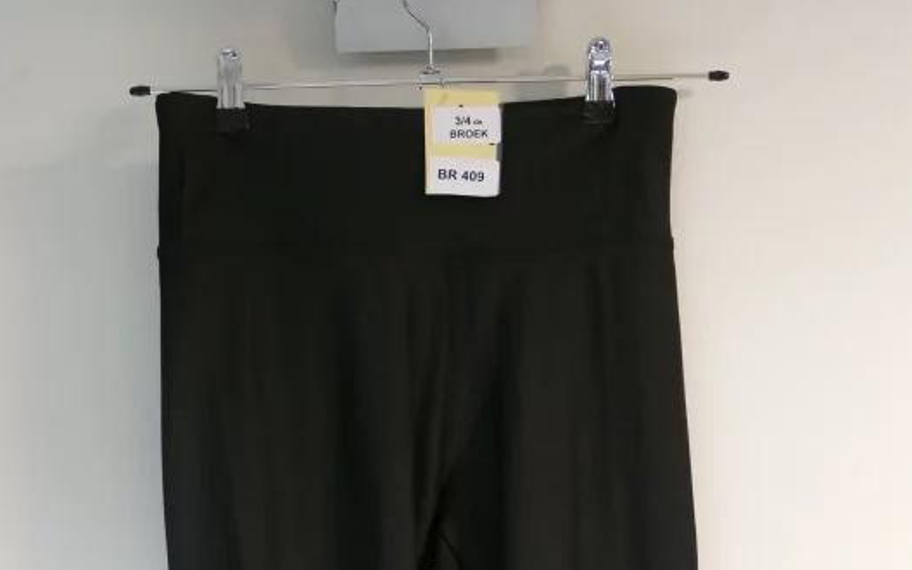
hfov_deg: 29.0
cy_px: 601
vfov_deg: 17.8
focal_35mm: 71
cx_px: 455
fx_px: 1765
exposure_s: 1/50
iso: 1600
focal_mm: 16.74
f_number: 3.2
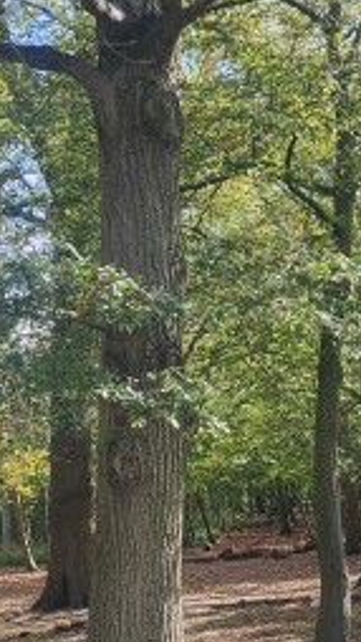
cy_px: 465
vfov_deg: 31.4
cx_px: 424
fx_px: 1122
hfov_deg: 17.5
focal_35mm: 66
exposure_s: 1/169
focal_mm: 5.89
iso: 50
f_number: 1.89
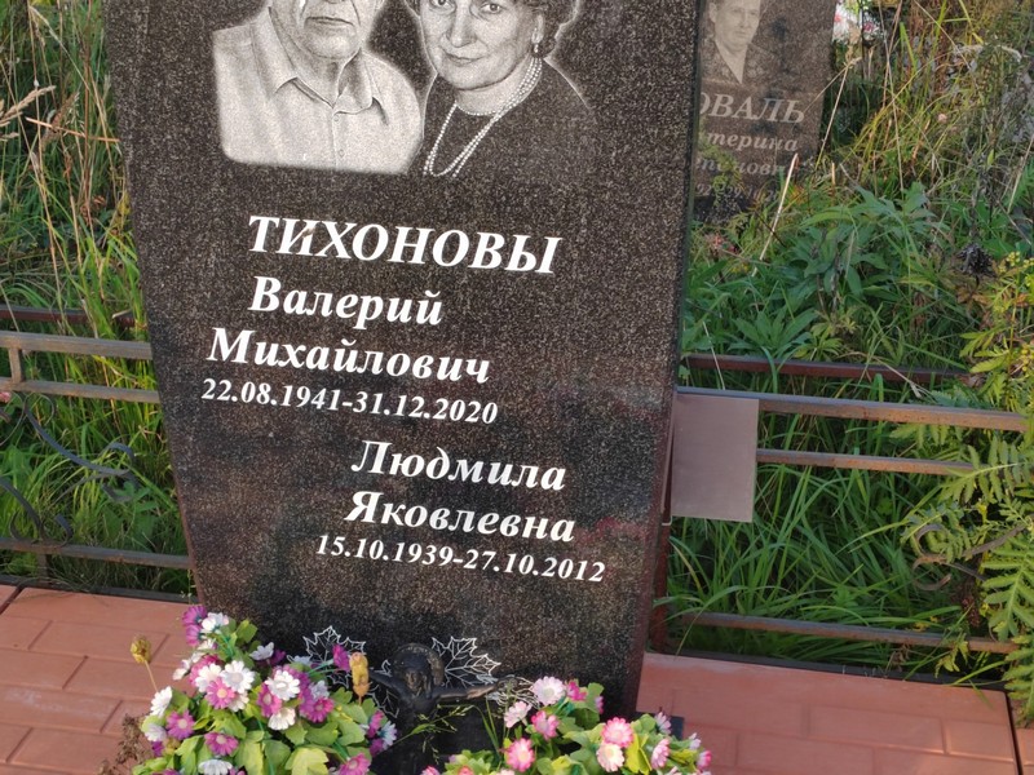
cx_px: 517
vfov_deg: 26.6
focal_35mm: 55
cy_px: 388
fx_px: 1643
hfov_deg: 34.9
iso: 100
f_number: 1.9
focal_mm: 5.52
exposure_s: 1/300
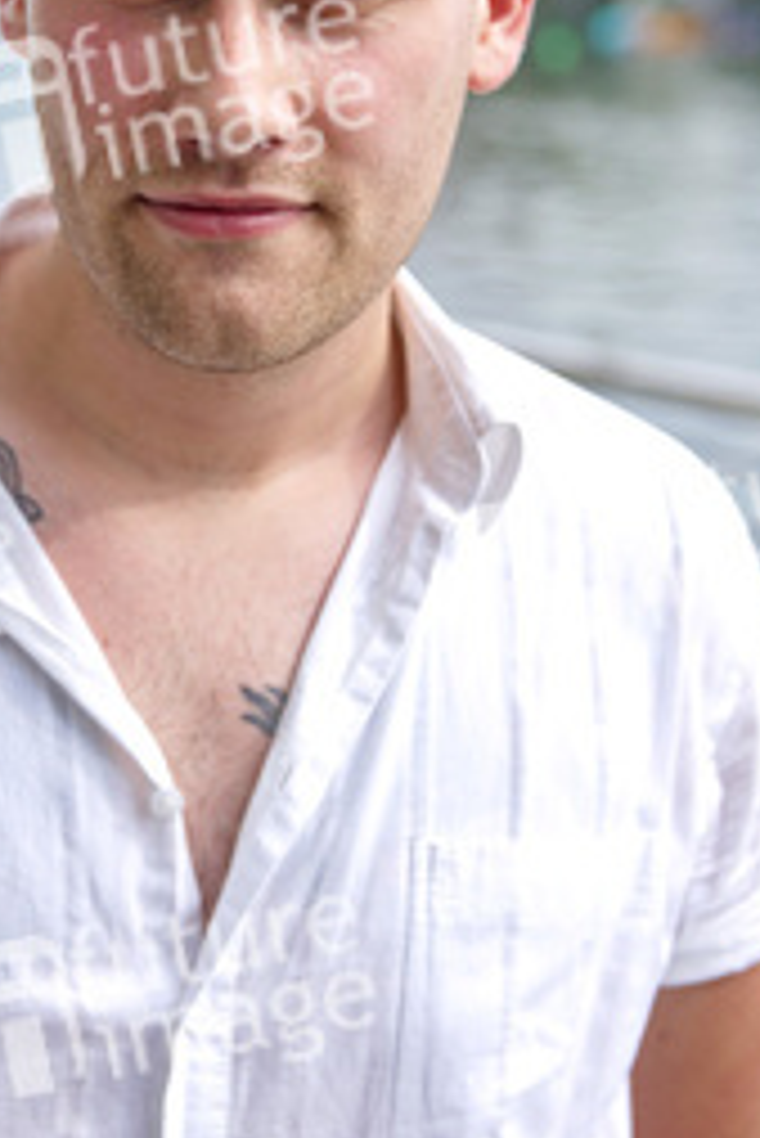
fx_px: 2403
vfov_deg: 26.4
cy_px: 328
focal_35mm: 76
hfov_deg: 17.9
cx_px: 277
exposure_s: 1/1250
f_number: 3.2
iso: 200
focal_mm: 48
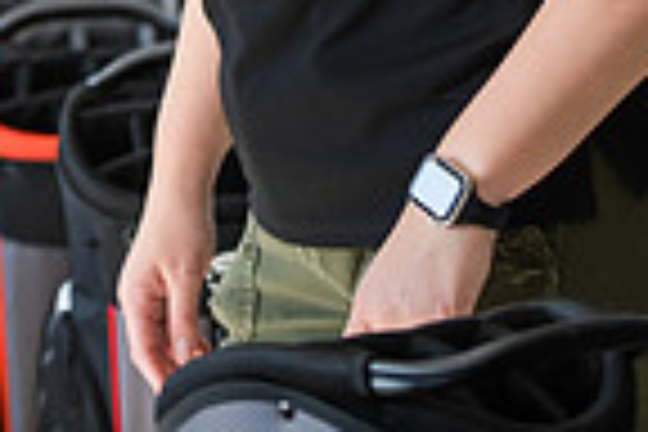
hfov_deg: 6.0
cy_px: -421
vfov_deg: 3.9
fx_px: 6228
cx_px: 126
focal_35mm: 346
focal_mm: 86
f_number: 3.2
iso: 320
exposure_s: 1/320
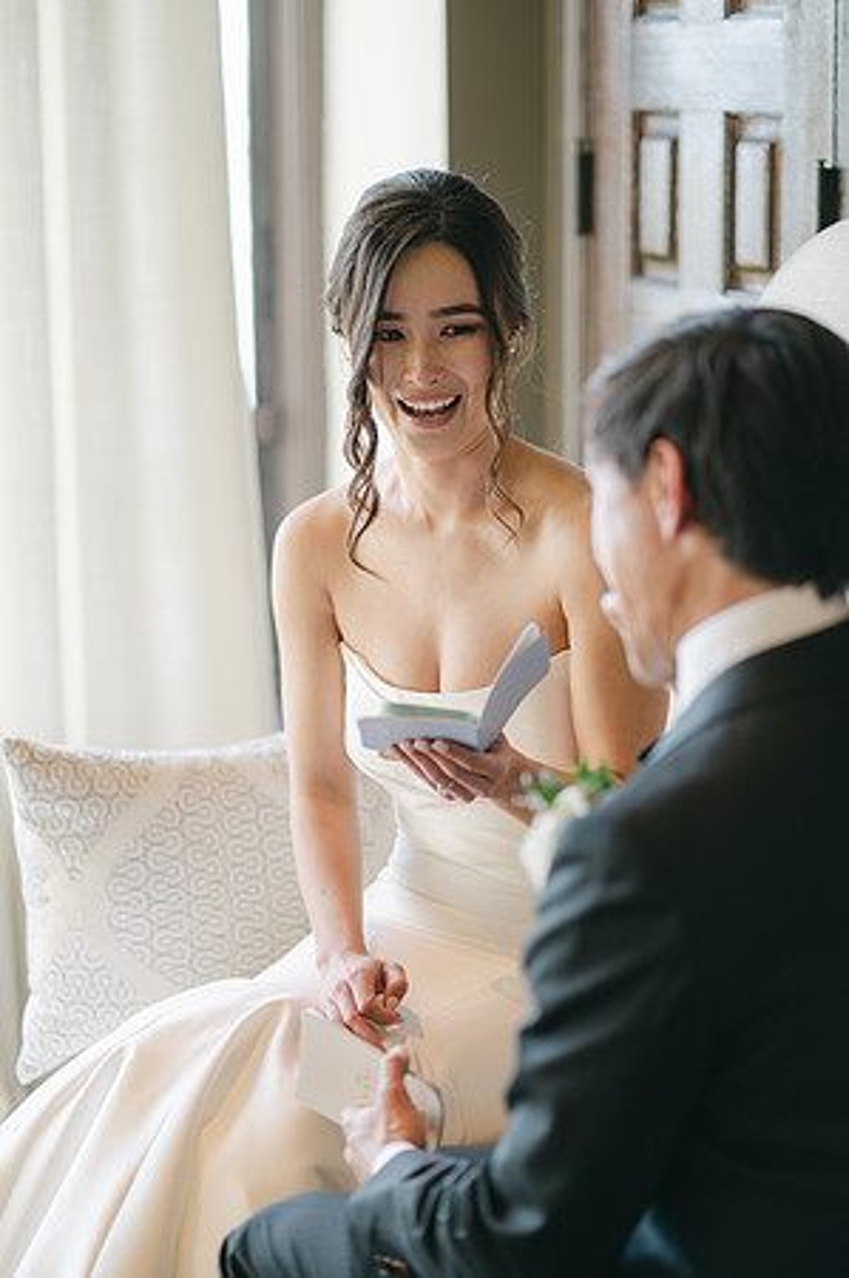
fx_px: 3014
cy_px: 639
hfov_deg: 16.0
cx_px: 424
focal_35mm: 85
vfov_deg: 23.9
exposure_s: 1/160
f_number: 2
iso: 100
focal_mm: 85
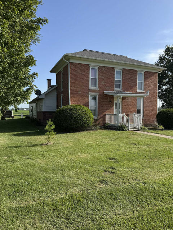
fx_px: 167
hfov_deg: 54.9
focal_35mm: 25
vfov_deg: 69.4
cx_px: 84
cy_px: 113
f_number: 1.78
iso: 80
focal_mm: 6.76
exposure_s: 1/3413
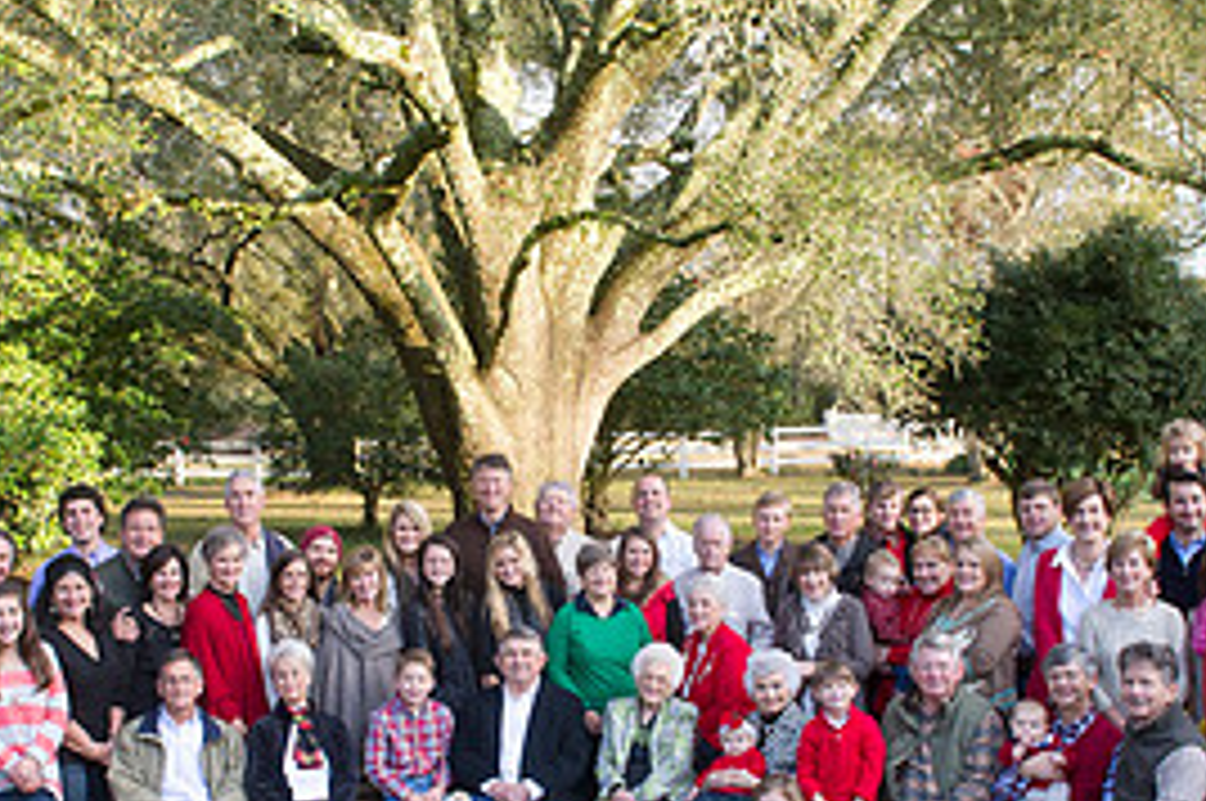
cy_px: 544
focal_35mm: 52
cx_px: 531
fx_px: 1740
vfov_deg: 25.8
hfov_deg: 38.2
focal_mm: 24
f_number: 8
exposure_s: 1/250
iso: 1000
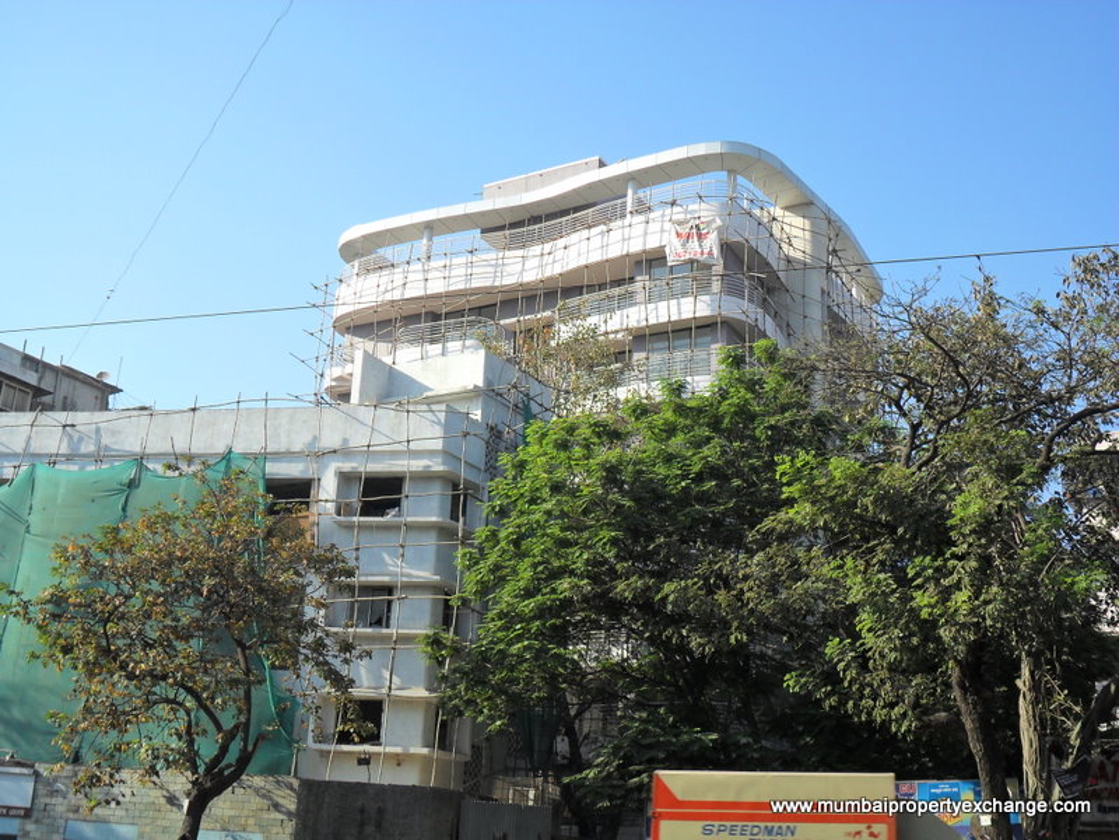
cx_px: 560
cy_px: 420
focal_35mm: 44
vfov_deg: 32.9
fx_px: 1422
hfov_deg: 42.9
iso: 100
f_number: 4.5
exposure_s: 1/350
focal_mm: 7.8
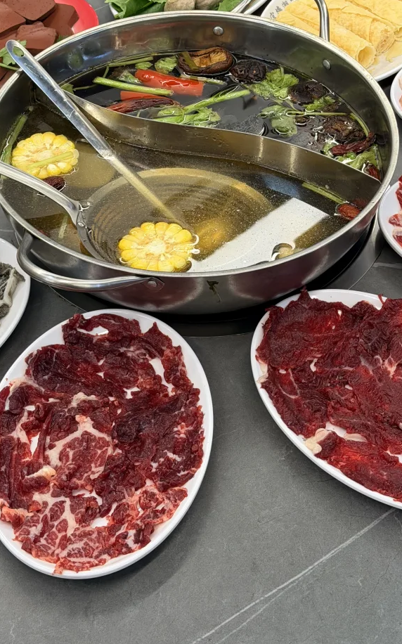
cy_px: 157
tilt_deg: -40.9
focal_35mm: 80
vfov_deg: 25.5
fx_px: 1403
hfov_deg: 16.3
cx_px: 181
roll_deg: +0.0
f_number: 1.78
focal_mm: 6.76
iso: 64
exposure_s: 1/100
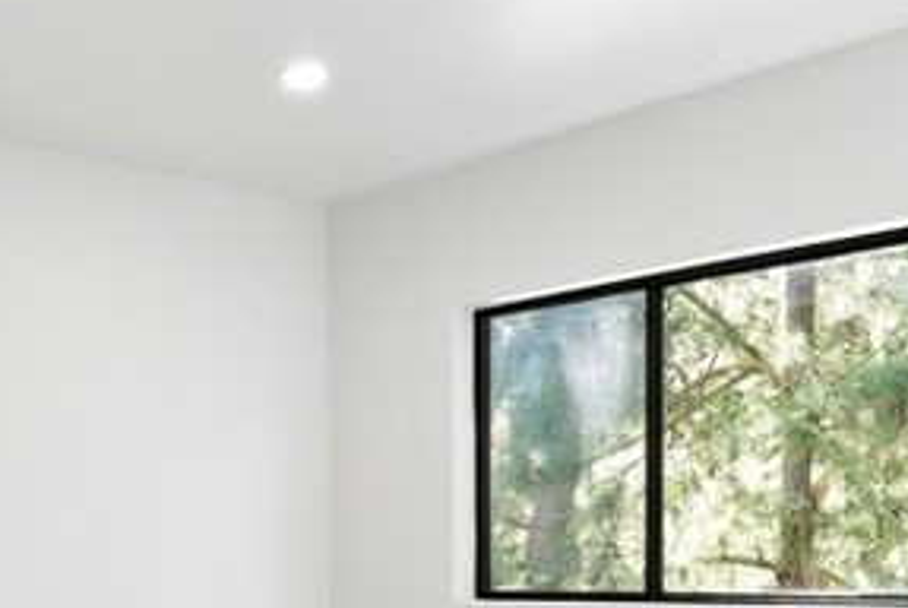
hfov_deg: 32.6
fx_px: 1439
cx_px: 35
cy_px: 578
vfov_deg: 23.1
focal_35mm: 57
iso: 250
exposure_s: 1/200
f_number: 9
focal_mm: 16
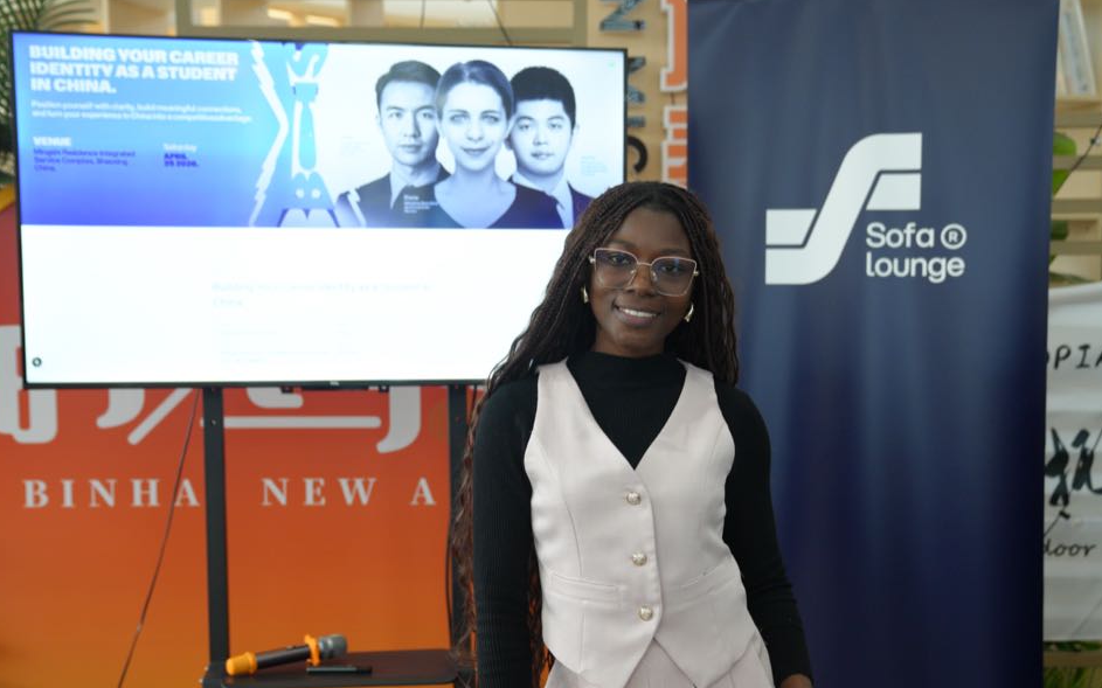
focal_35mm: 44
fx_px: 1321
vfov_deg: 29.1
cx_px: 555
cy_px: 406
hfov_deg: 45.3
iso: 1600
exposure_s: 1/125
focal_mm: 37
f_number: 3.5
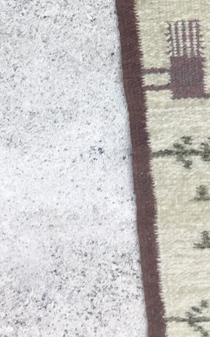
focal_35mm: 117
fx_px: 1072
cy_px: -158
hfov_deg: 10.5
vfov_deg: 16.4
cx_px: 379
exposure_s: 1/100
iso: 32
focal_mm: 4.15
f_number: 2.2
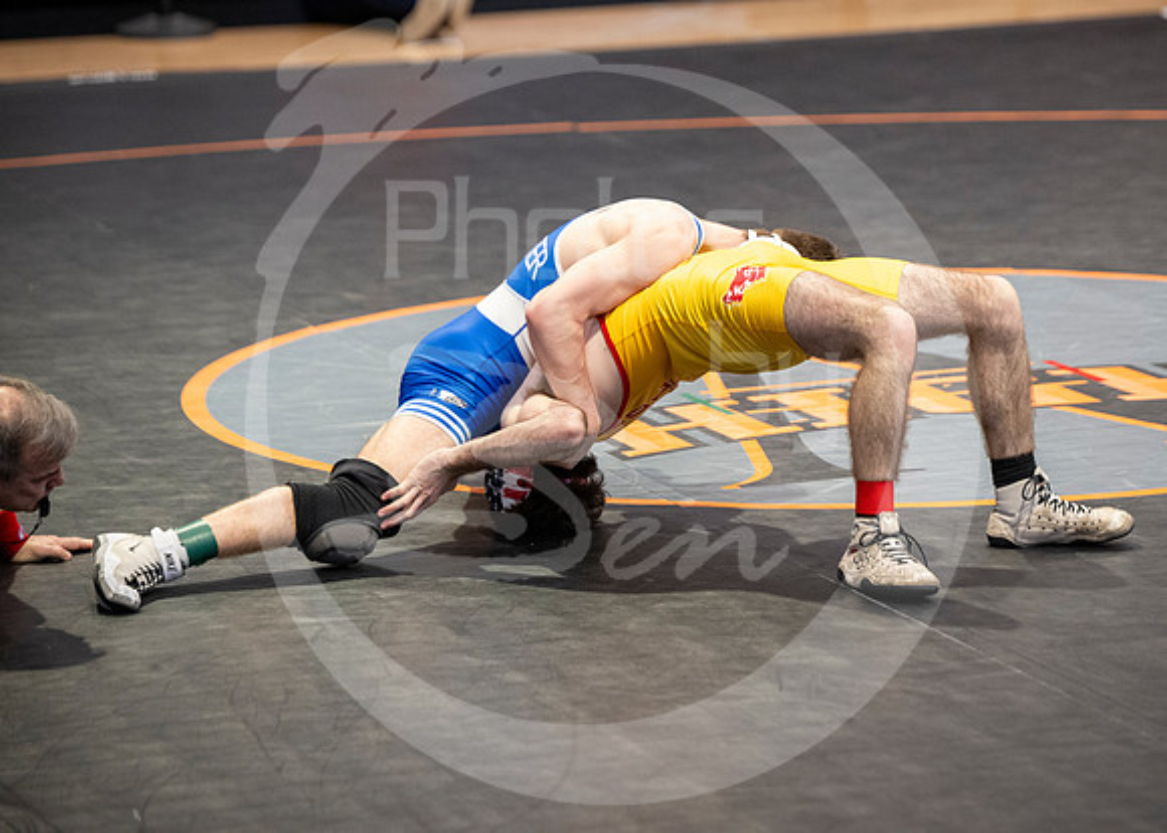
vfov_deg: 8.3
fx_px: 5731
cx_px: 700
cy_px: 324
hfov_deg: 11.6
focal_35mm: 173
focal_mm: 135
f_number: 2.8
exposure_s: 1/1000
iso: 3200
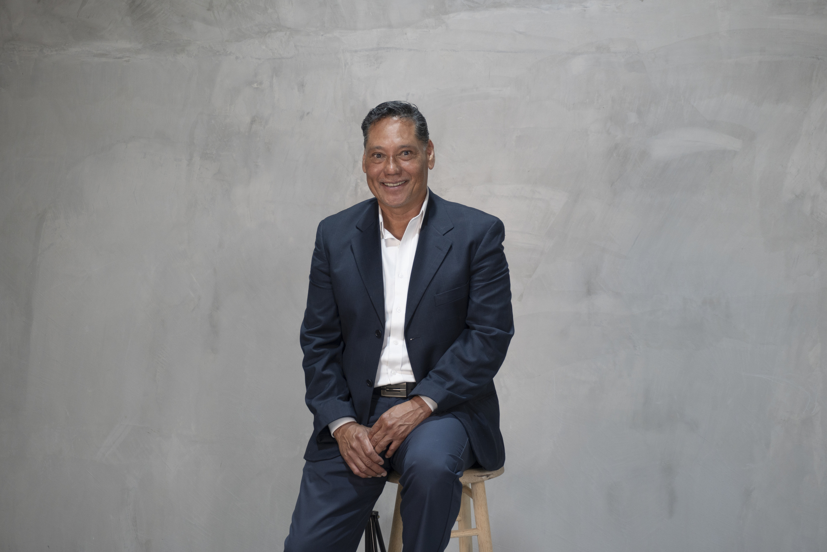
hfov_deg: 27.0
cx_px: 414
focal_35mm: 75
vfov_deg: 18.2
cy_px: 276
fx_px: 1723
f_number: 5.6
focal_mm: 50
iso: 160
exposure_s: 1/40
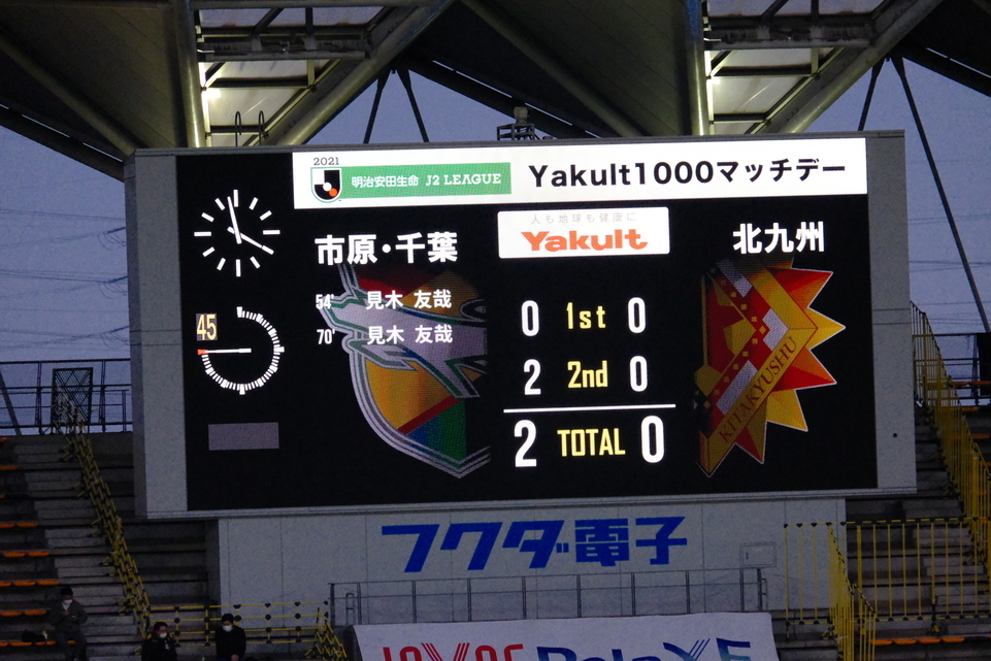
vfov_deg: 4.0
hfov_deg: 6.0
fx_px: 9525
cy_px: 330
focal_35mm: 346
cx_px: 496
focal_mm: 230
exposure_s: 1/680
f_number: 6.7
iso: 10000
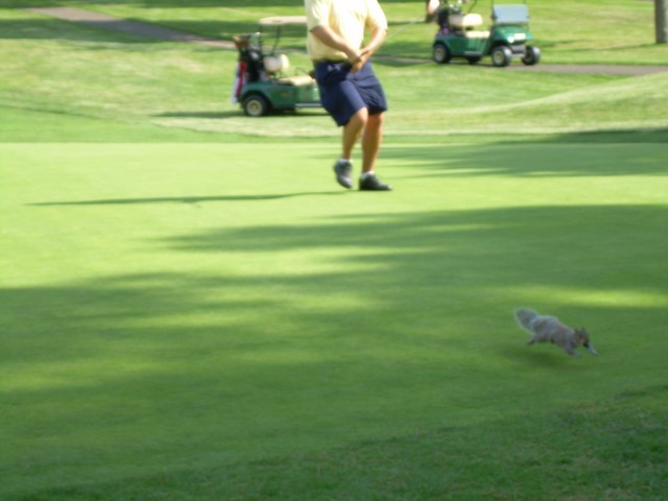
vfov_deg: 13.5
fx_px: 2123
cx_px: 334
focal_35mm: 110
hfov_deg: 17.9
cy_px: 250
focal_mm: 18.9
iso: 50
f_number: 4.9
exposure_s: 1/136
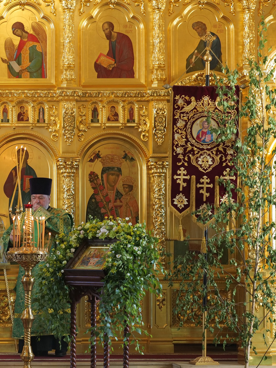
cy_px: 223
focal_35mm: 130
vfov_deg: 15.2
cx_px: -75
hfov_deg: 11.1
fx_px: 1382
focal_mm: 70
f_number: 2.8
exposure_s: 1/160
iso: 1250
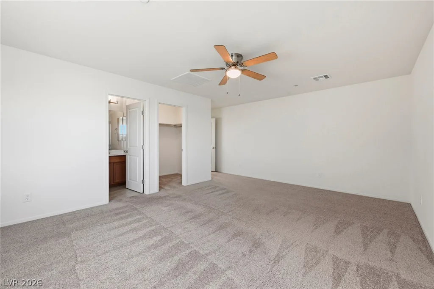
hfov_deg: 104.2
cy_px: 144
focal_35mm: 14
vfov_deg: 81.2
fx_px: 169
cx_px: 217
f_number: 10
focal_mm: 14
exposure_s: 1/80
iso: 500
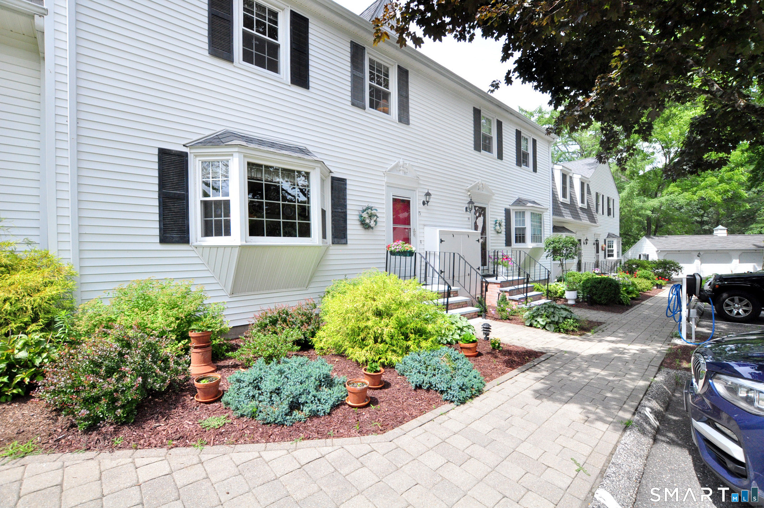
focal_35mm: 15
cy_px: 254
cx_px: 382
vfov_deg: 77.2
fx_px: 318
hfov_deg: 100.5
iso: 1000
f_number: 8
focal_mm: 10
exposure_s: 1/800
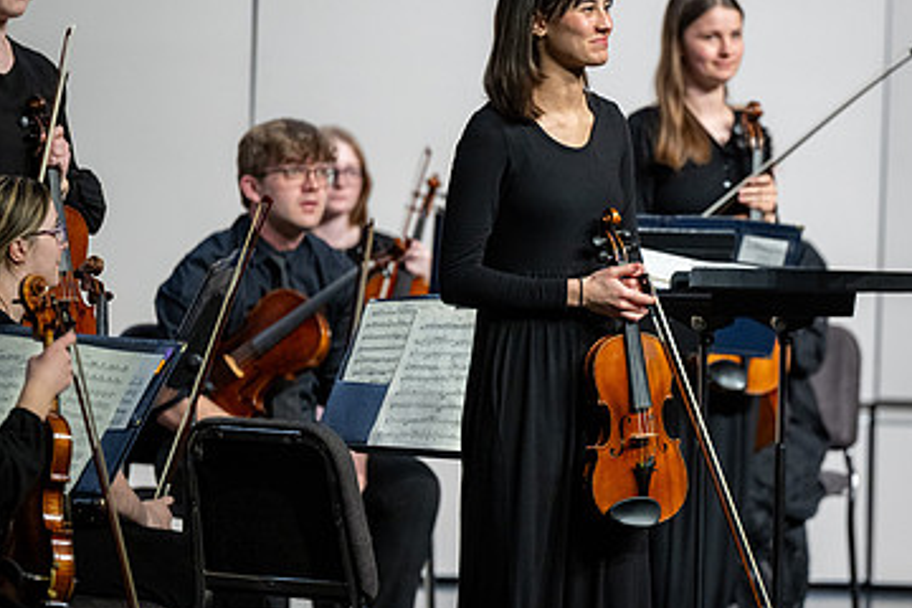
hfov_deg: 6.4
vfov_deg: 4.3
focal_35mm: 322
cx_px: 689
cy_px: 262
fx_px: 8157
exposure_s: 1/400
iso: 1600
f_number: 2.8
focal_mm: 200
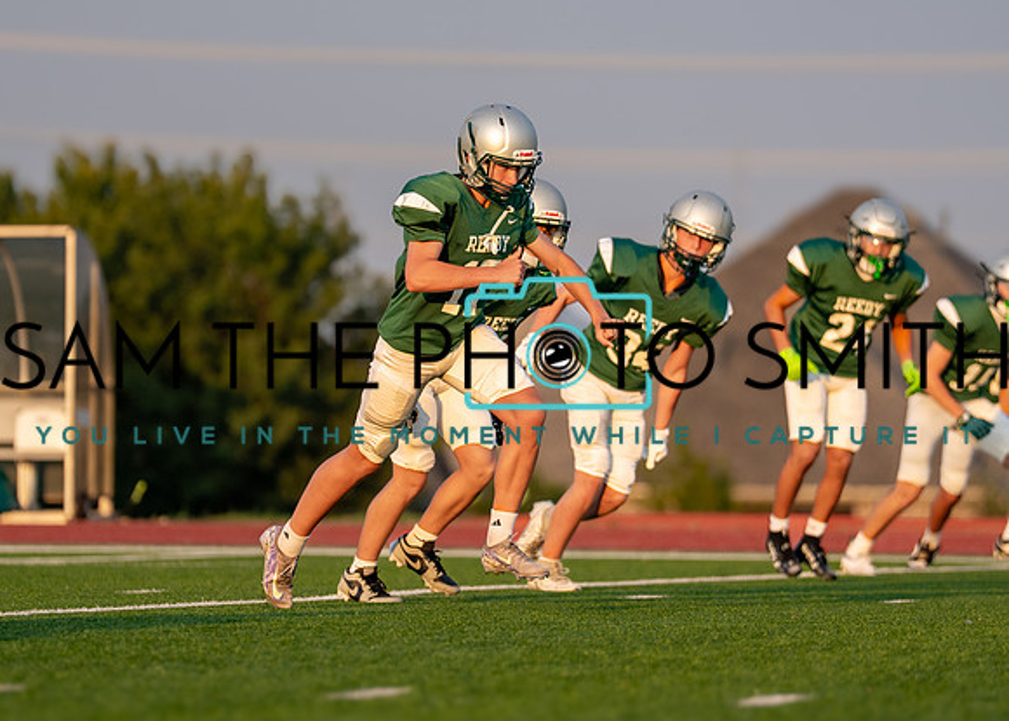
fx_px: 9831
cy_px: 347
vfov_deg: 4.2
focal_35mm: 343
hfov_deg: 5.9
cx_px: 473
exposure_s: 1/2000
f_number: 2.8
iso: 250
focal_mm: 200
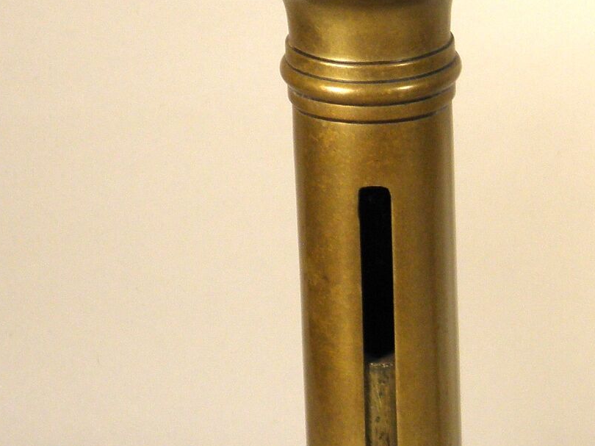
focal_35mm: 215
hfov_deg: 9.0
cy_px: 433
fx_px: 3694
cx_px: 813
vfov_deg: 6.9
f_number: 4.3
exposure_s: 1/50
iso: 100
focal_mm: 12.2
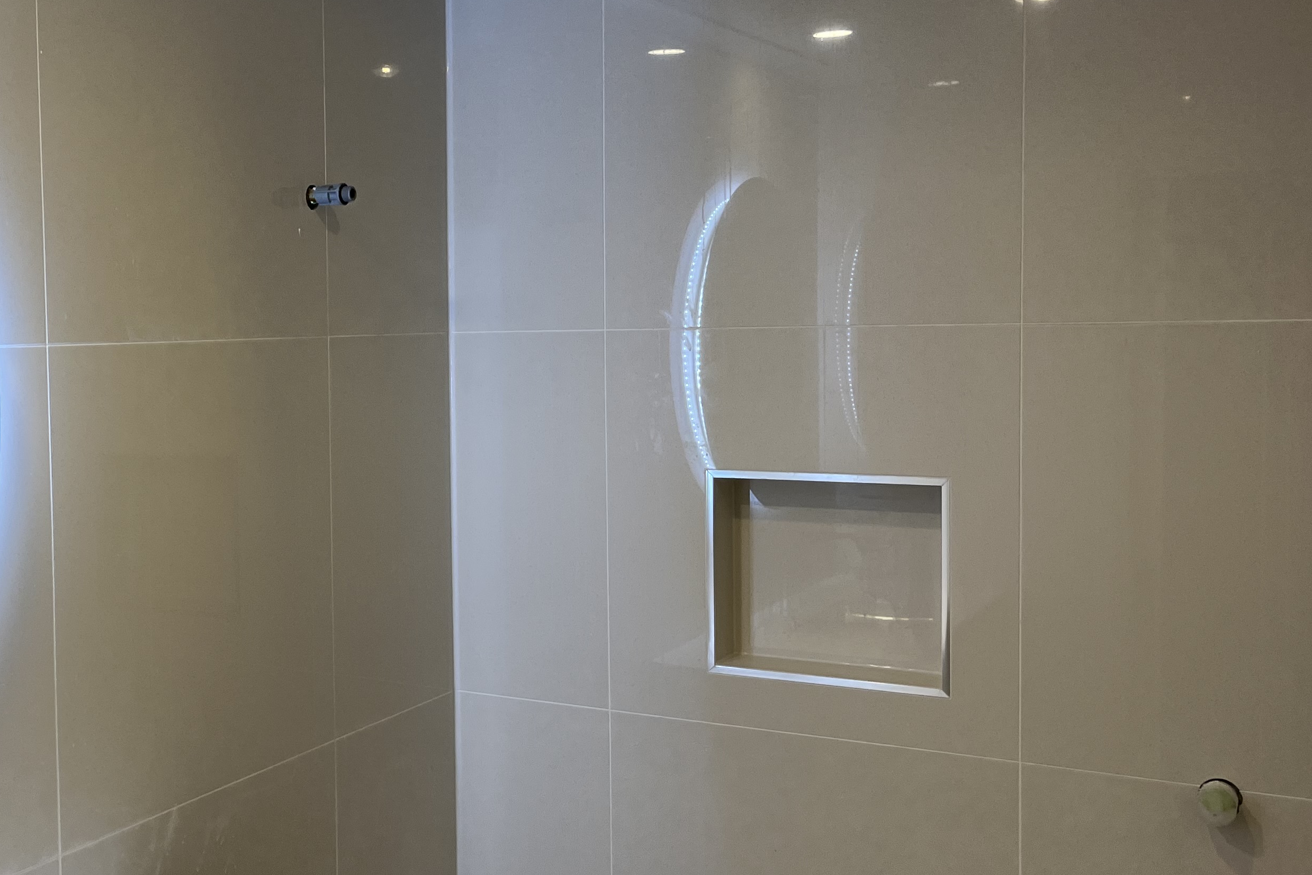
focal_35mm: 44
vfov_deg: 30.5
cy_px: 396
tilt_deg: -3.6
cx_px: 308
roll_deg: +0.6
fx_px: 1603
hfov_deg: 42.9
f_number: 1.6
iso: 64
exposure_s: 1/100
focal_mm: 5.1
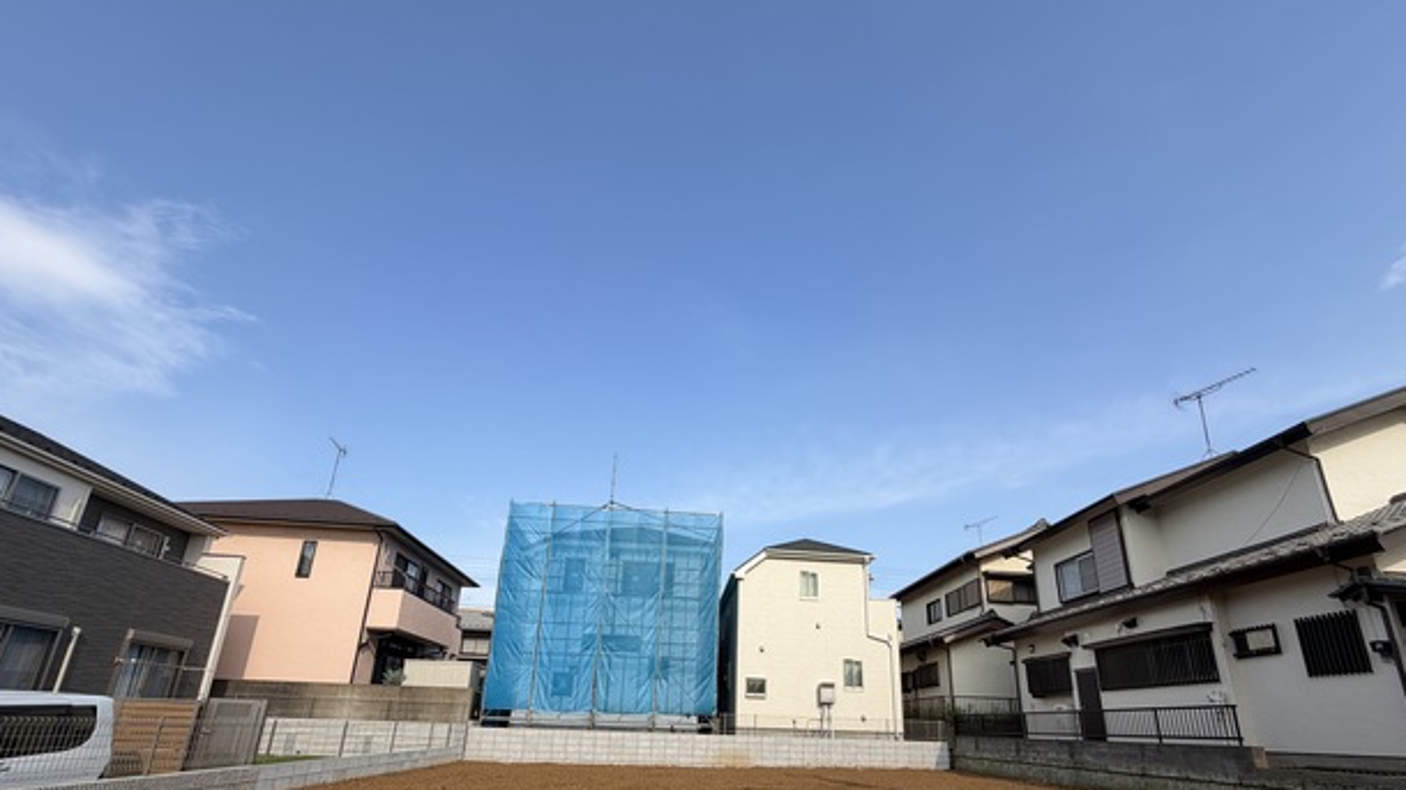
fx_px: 596
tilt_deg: +17.8
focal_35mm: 16
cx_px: 721
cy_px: 548
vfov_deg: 64.7
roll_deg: -0.8
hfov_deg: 99.4
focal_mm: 2.22
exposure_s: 1/770
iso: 25
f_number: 2.2
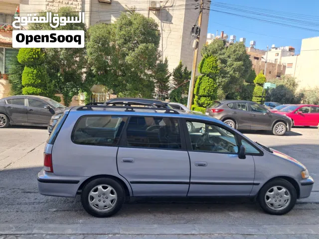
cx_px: 160
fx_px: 249
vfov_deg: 51.4
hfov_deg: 65.3
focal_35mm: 27
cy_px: 120
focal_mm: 4
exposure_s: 1/210
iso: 50
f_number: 1.8
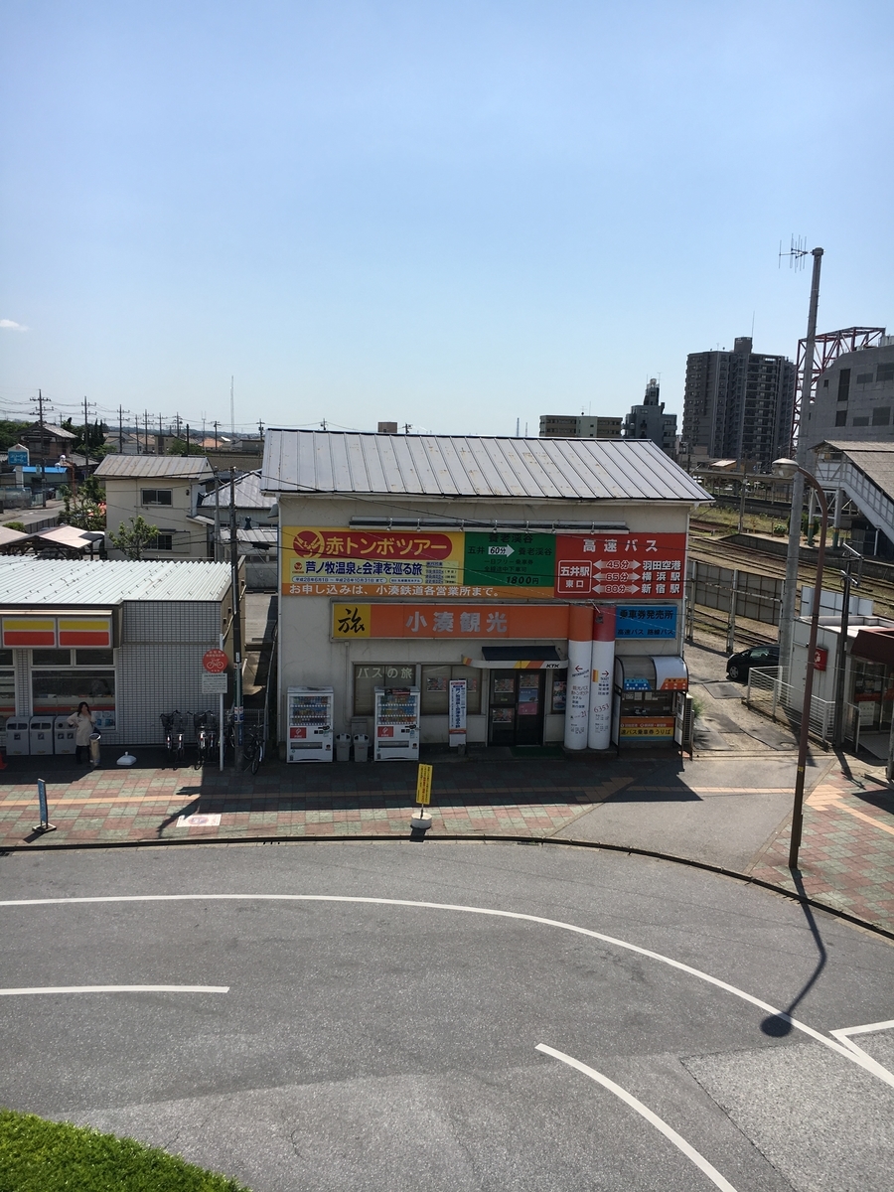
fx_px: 999
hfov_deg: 48.2
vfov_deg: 61.7
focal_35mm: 29
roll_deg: -1.6
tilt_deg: -7.9
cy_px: 596
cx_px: 447
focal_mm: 4.15
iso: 25
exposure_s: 1/1923
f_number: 2.2
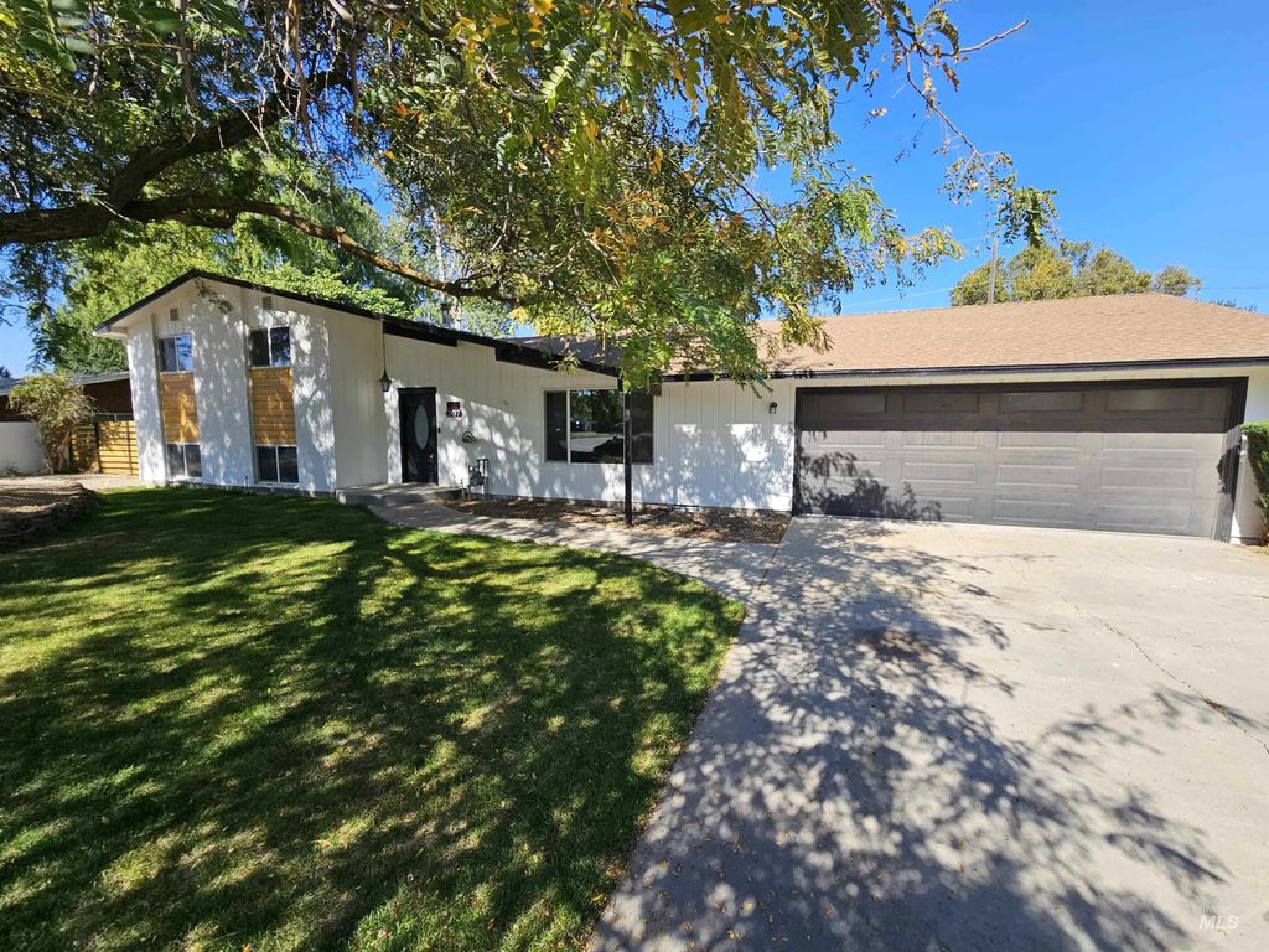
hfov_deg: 106.2
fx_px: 477
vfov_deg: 89.9
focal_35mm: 13
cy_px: 476
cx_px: 634
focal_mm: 2.2
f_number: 2.2
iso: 50
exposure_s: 1/1016
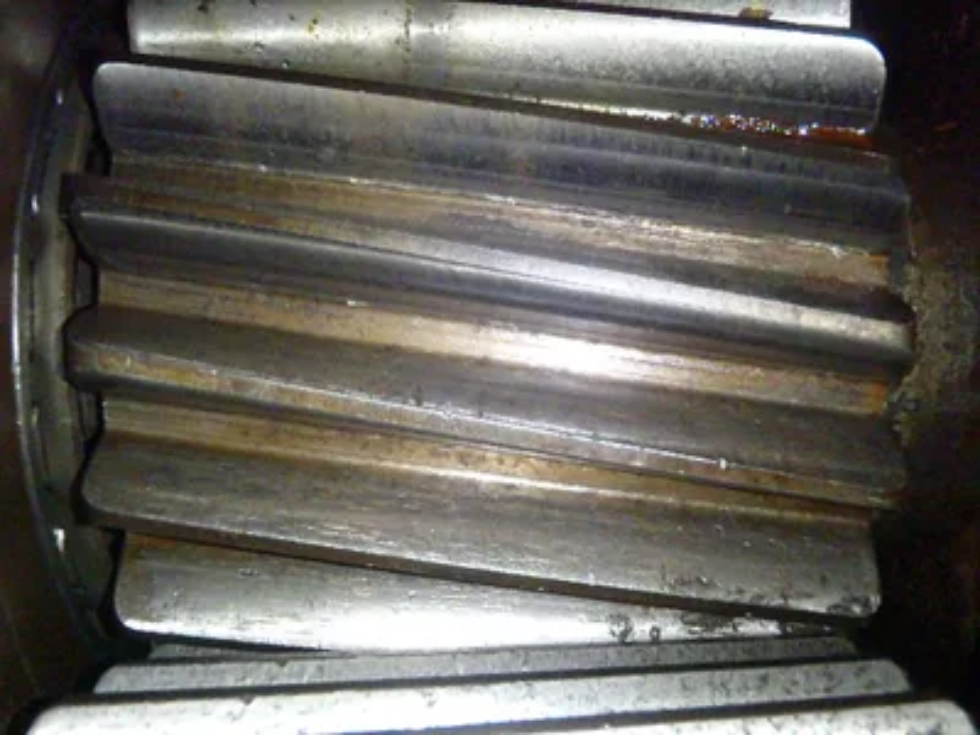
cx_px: 490
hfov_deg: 50.1
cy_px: 368
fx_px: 1047
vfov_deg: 38.7
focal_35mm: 37
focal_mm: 6.64
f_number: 4.7
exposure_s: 1/25
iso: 2500
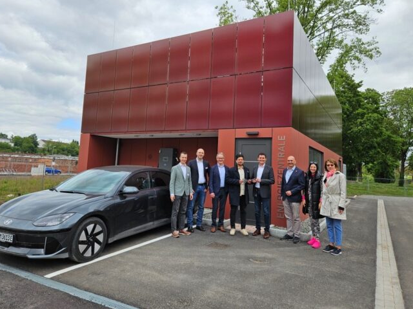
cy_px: 142
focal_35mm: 25
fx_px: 298
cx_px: 199
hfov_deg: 69.4
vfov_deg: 54.8
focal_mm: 5.4
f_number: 1.8
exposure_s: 1/2000
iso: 40
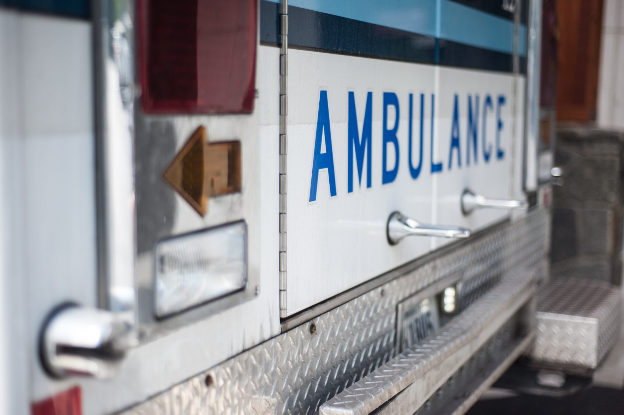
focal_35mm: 50
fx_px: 866
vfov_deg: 27.0
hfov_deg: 39.6
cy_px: 208
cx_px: 312
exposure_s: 1/1250
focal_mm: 50
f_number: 1.8
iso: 200
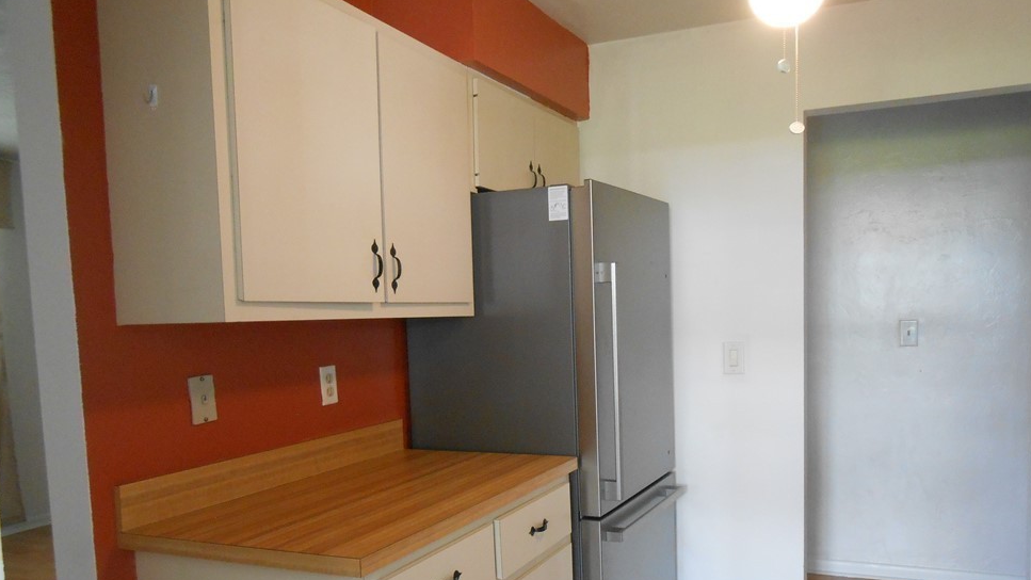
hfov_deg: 64.3
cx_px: 532
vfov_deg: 38.5
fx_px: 820
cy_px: 389
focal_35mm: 30
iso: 400
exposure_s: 1/30
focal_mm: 4.6
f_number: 3.5
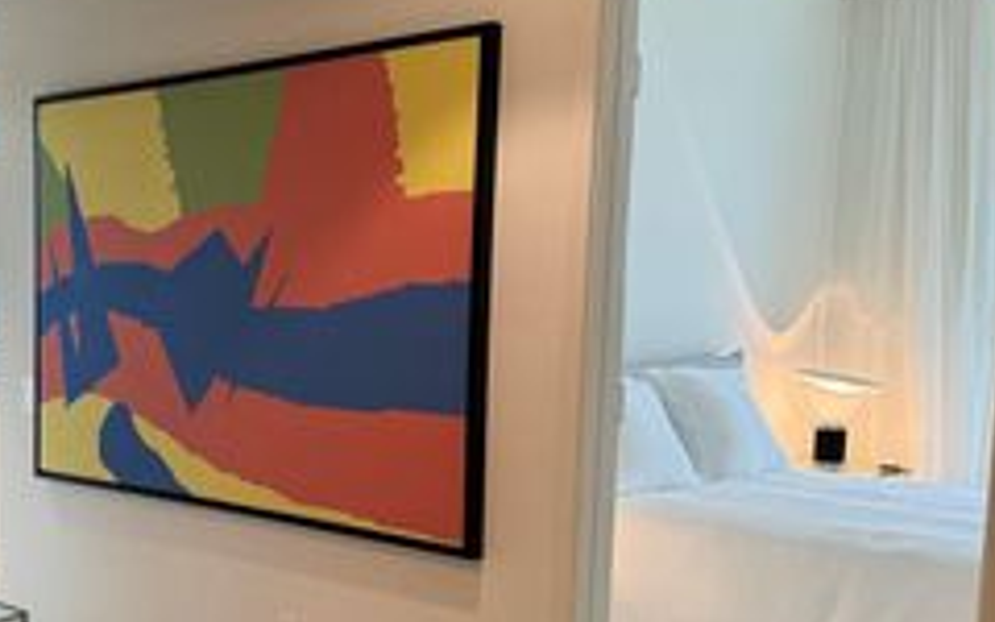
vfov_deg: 24.2
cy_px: 450
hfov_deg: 34.9
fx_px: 1437
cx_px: 17
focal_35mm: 53
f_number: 1.78
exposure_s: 1/60
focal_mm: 6.76
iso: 125
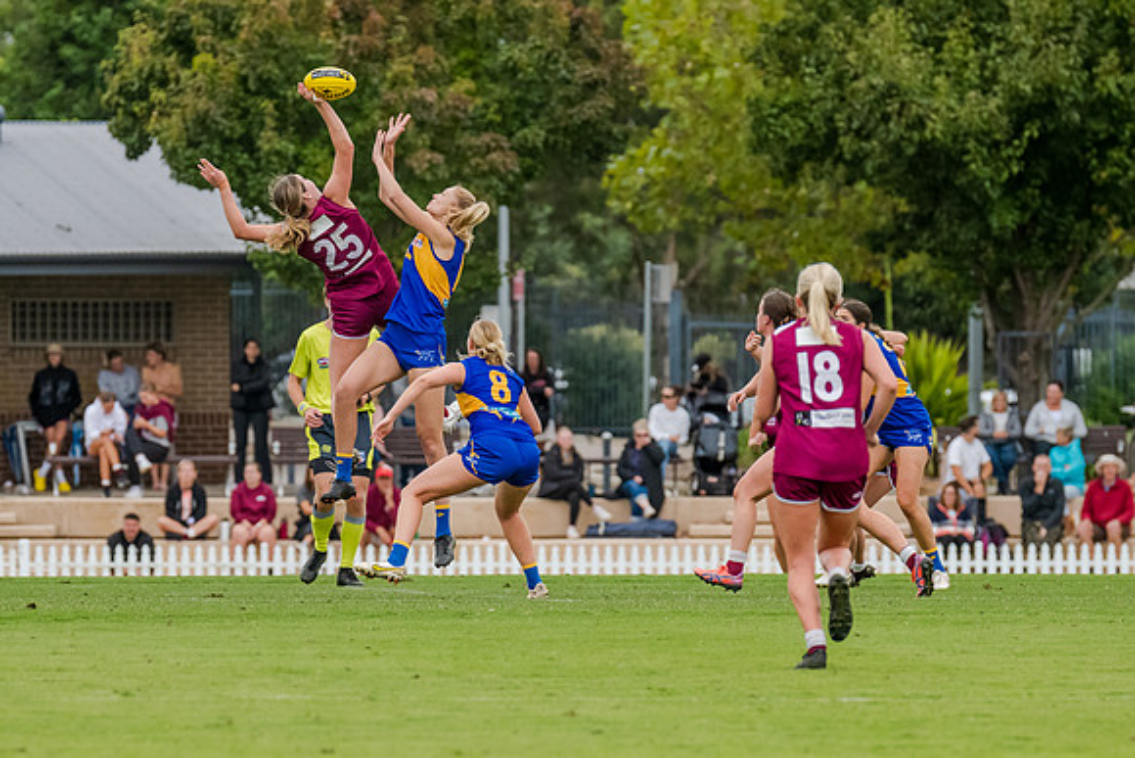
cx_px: 310
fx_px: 13585
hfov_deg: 4.8
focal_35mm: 431
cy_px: 475
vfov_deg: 3.2
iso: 1250
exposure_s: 1/2000
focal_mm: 250
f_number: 5
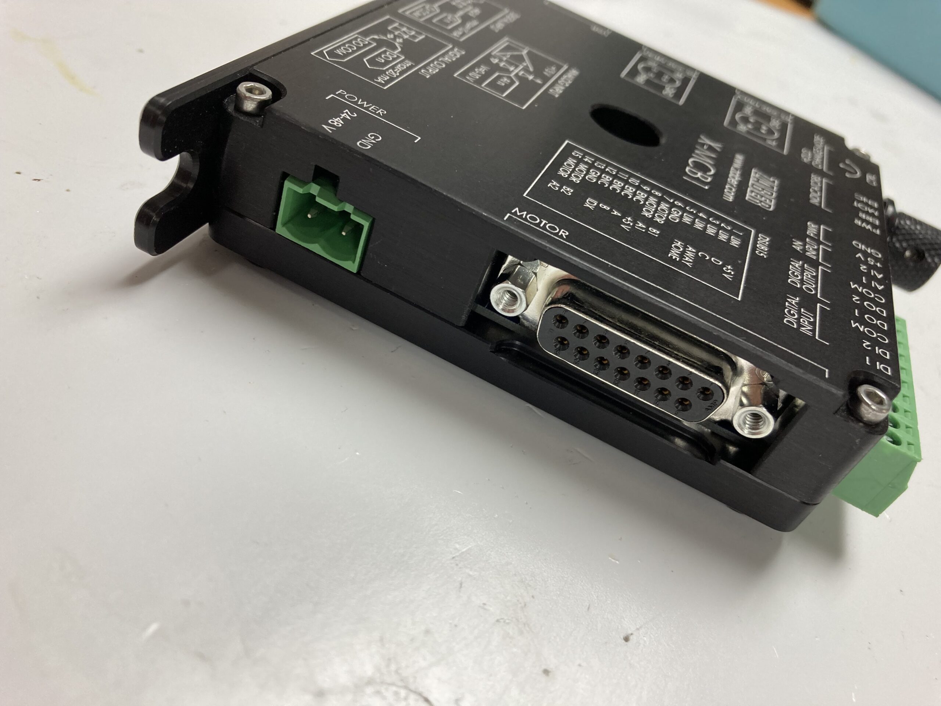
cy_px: 353
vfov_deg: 49.7
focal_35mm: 28
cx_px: 470
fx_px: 761
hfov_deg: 63.4
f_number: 1.8
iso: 50
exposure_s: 1/60
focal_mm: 3.99
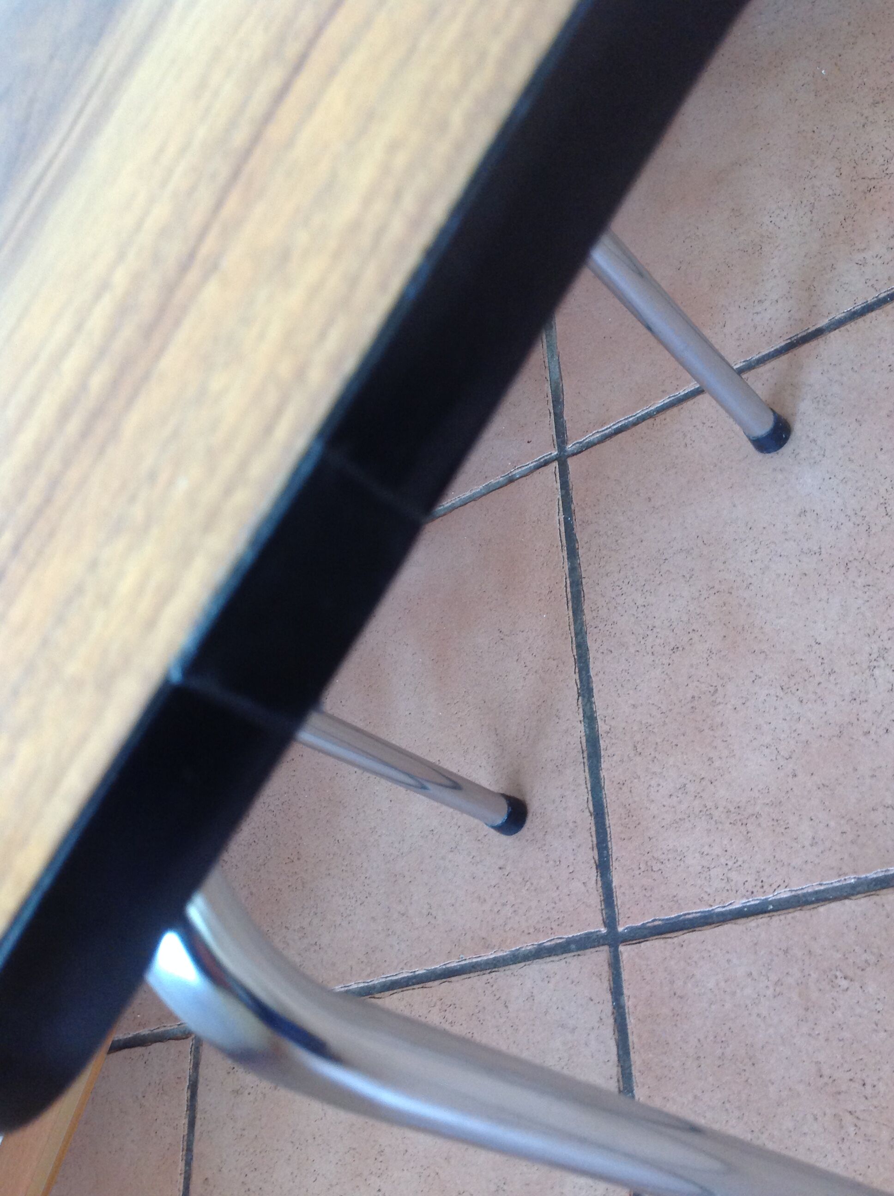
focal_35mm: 35
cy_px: 598
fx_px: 1208
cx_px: 447
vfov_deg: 52.7
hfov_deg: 40.6
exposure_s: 1/15
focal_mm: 4.28
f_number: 2.4
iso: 125
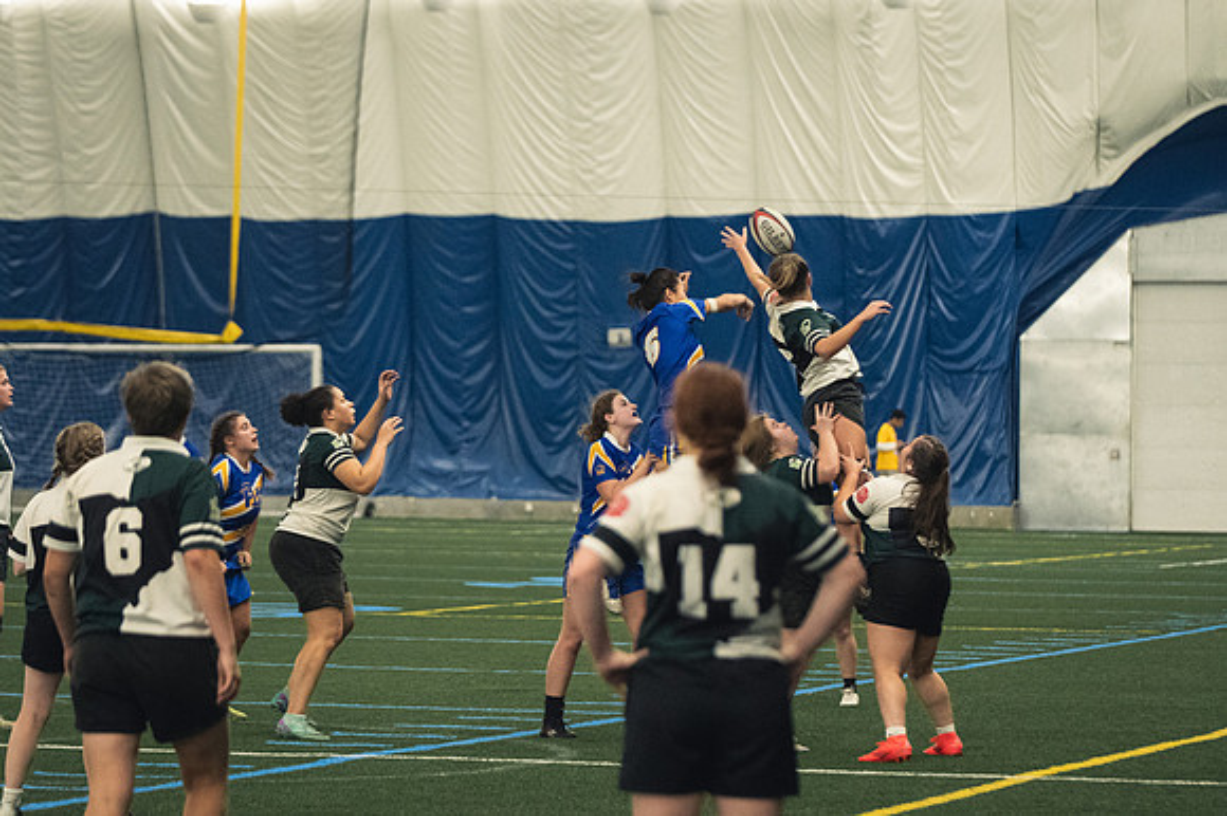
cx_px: 614
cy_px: 408
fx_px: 5927
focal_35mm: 174
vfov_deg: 7.9
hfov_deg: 11.8
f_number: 2.8
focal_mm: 116
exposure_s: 1/500
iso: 6400
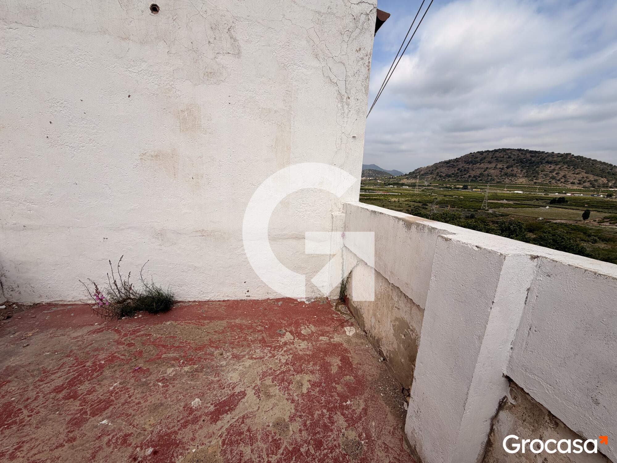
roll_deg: -2.1
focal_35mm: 14
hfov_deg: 102.1
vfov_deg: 85.7
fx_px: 250
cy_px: 232
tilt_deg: -12.2
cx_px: 308
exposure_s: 1/1211
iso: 20
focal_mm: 2.22
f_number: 2.2
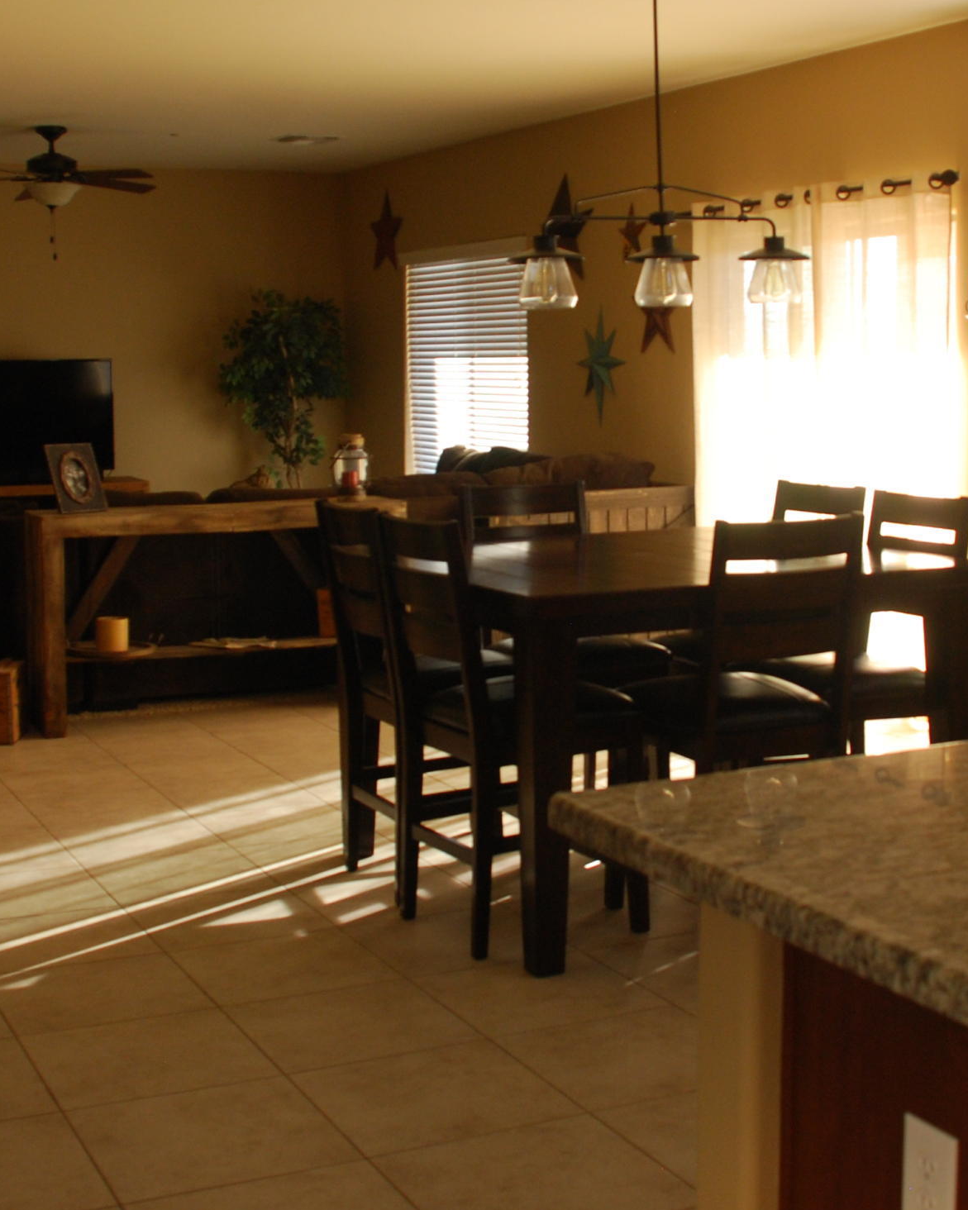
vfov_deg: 35.9
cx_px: 562
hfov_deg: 29.1
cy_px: 491
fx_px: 1862
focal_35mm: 52
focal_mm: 18
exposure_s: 1/60
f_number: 3.5
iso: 320
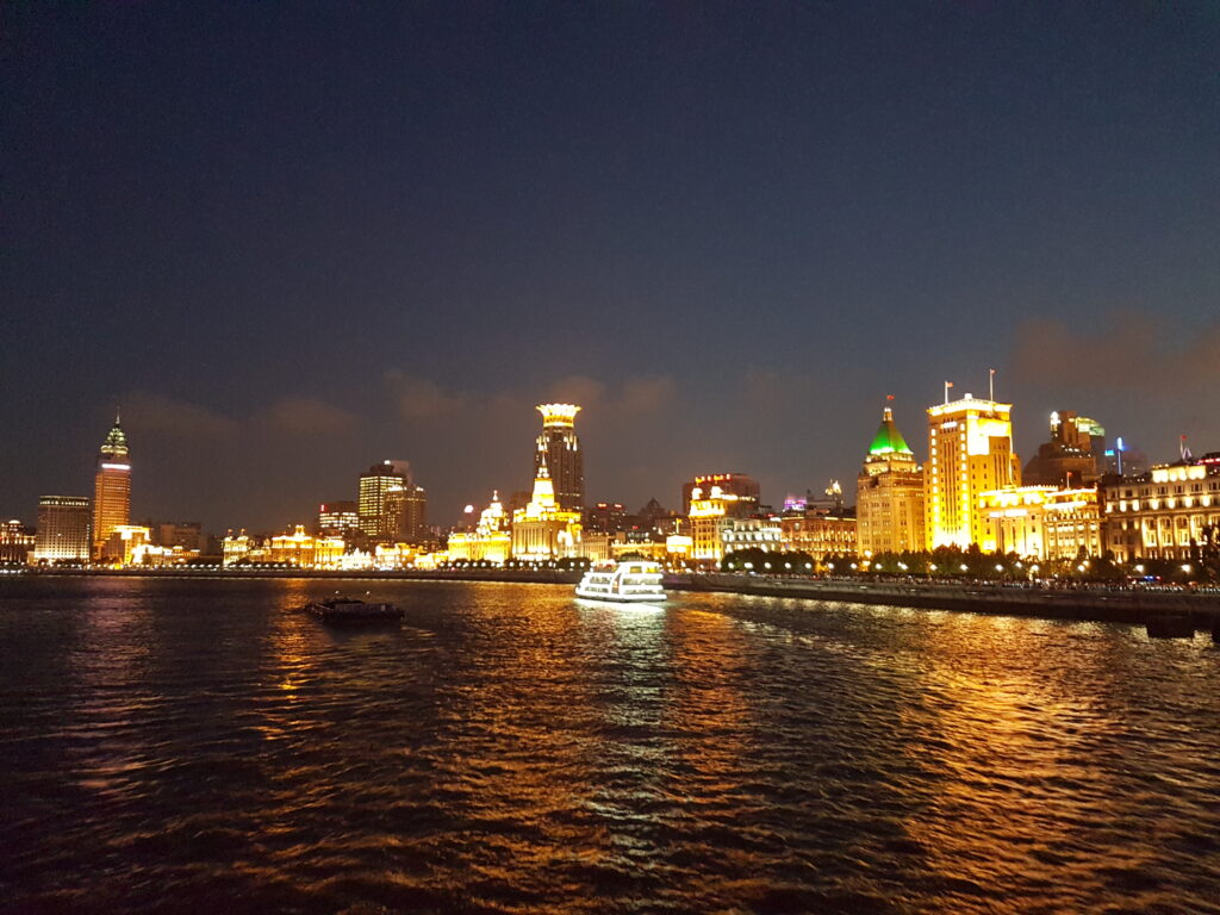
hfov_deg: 67.3
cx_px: 610
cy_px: 458
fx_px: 916
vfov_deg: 53.1
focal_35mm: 26
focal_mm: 4.2
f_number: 1.7
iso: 400
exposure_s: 1/10
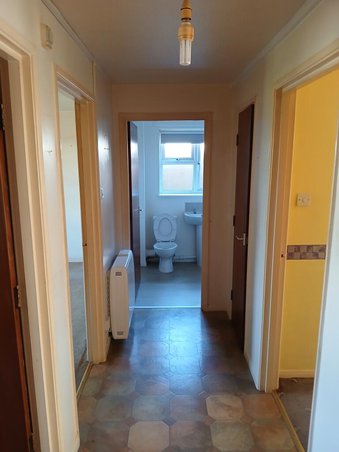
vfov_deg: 67.3
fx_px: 339
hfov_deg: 53.1
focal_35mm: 26
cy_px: 226
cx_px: 170
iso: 250
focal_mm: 3.98
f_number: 1.8
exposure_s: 1/50
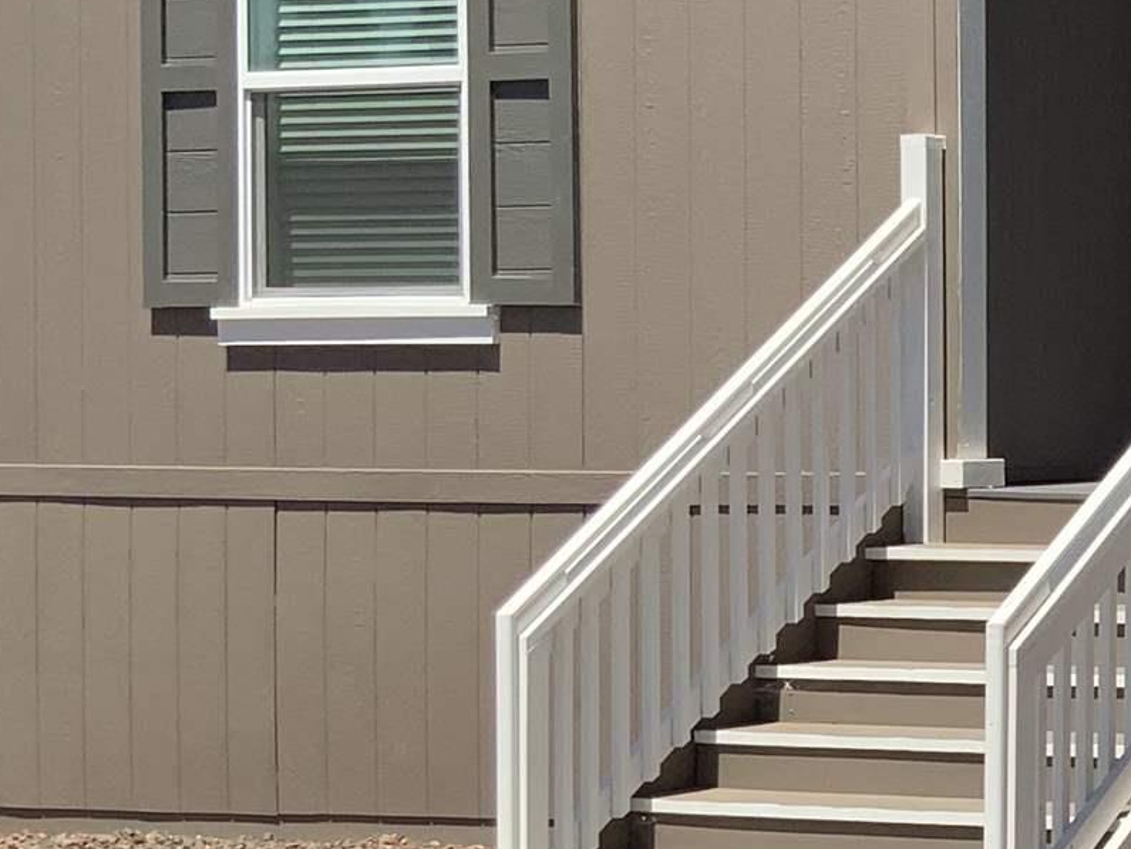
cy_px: 503
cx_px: 1822
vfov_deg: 13.2
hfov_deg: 15.8
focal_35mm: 112
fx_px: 3661
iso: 20
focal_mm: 3
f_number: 1.8
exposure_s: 1/1984
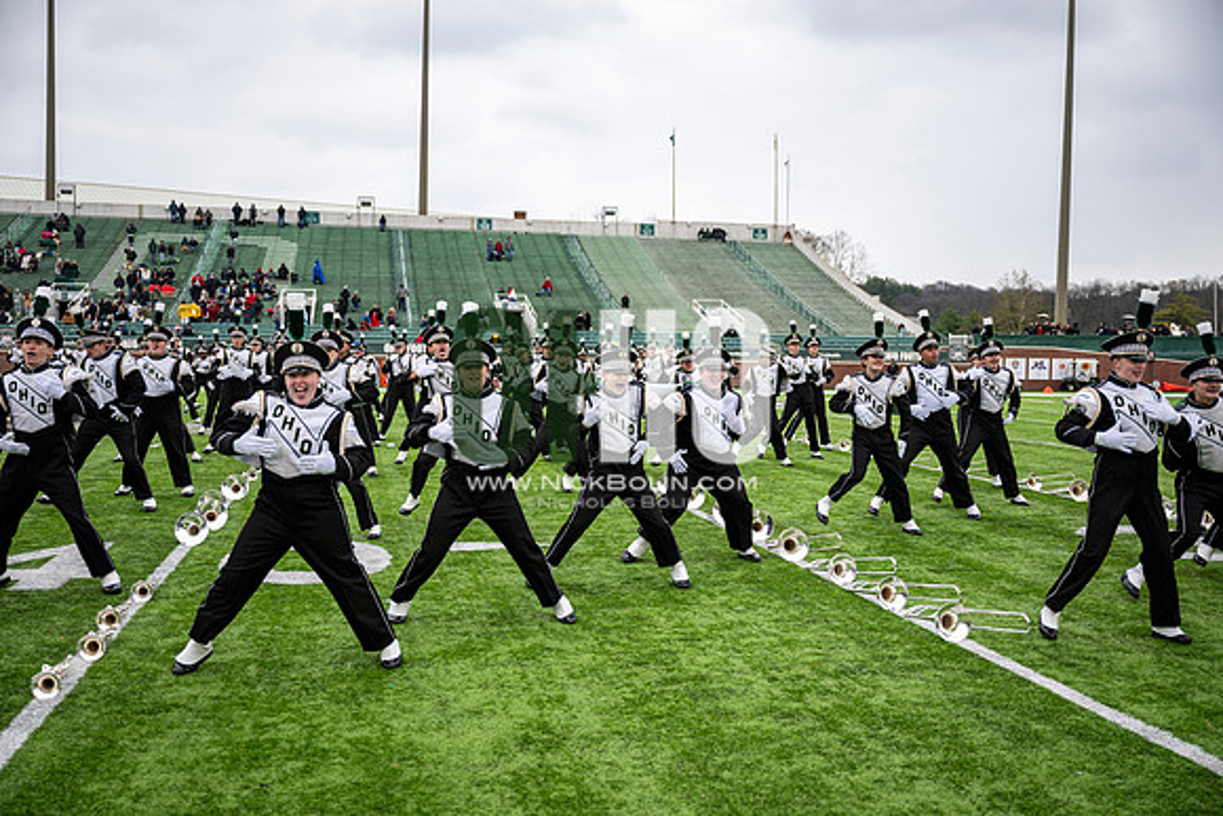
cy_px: 408
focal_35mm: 34
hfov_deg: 55.1
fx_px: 1172
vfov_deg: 38.4
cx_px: 612
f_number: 2.8
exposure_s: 1/500
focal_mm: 34.5
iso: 100
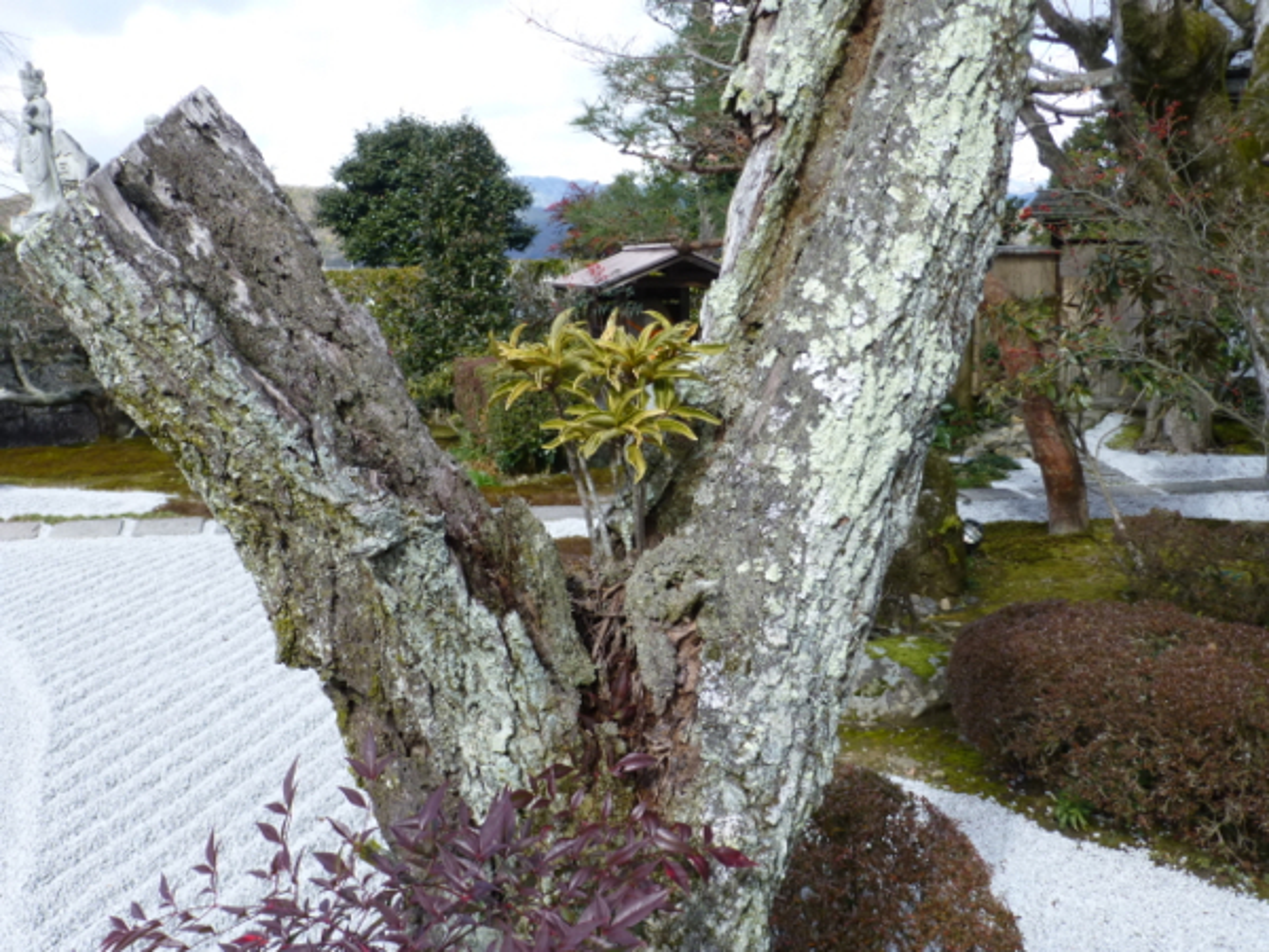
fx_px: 1430
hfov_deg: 47.9
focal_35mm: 39
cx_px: 634
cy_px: 476
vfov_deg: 36.8
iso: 100
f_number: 3.9
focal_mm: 6.9
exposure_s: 1/320
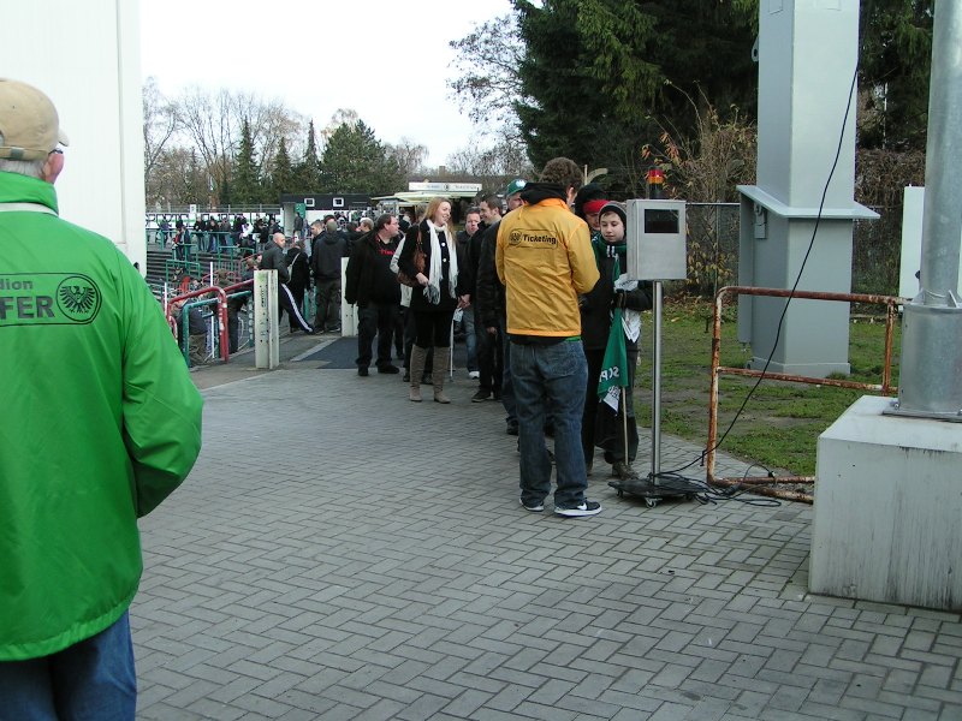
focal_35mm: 39
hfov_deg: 47.9
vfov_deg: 36.8
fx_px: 1084
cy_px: 360
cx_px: 481
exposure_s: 1/100
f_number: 4
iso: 50
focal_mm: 6
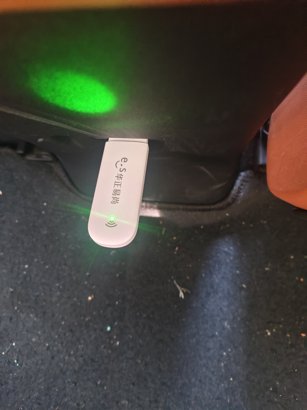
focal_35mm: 23
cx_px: 154
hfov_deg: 58.9
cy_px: 205
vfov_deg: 73.9
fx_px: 272
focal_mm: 5.56
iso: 6579
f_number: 1.88
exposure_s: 1/14.3
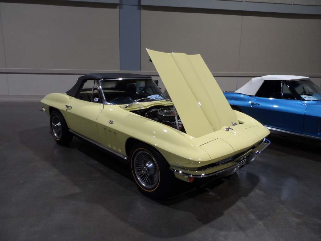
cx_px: 160
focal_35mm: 24
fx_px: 223
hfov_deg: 71.6
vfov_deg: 56.8
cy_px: 120
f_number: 3.2
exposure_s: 1/30
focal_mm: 4
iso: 200
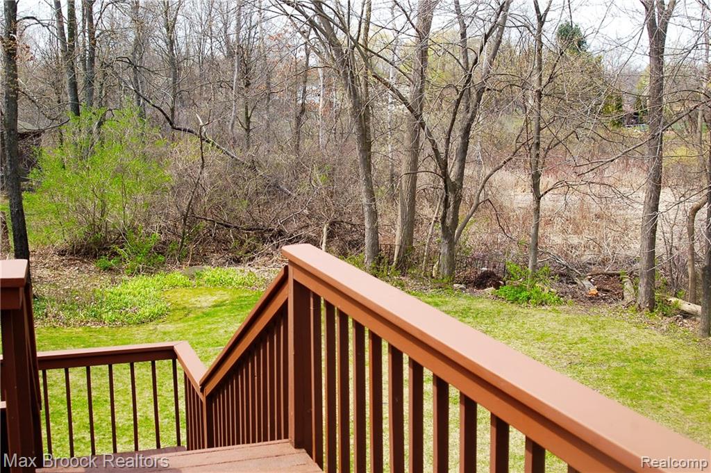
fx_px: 829
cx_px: 356
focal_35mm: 42
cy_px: 236
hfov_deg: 46.4
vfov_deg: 31.8
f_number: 8
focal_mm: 28
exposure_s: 1/250
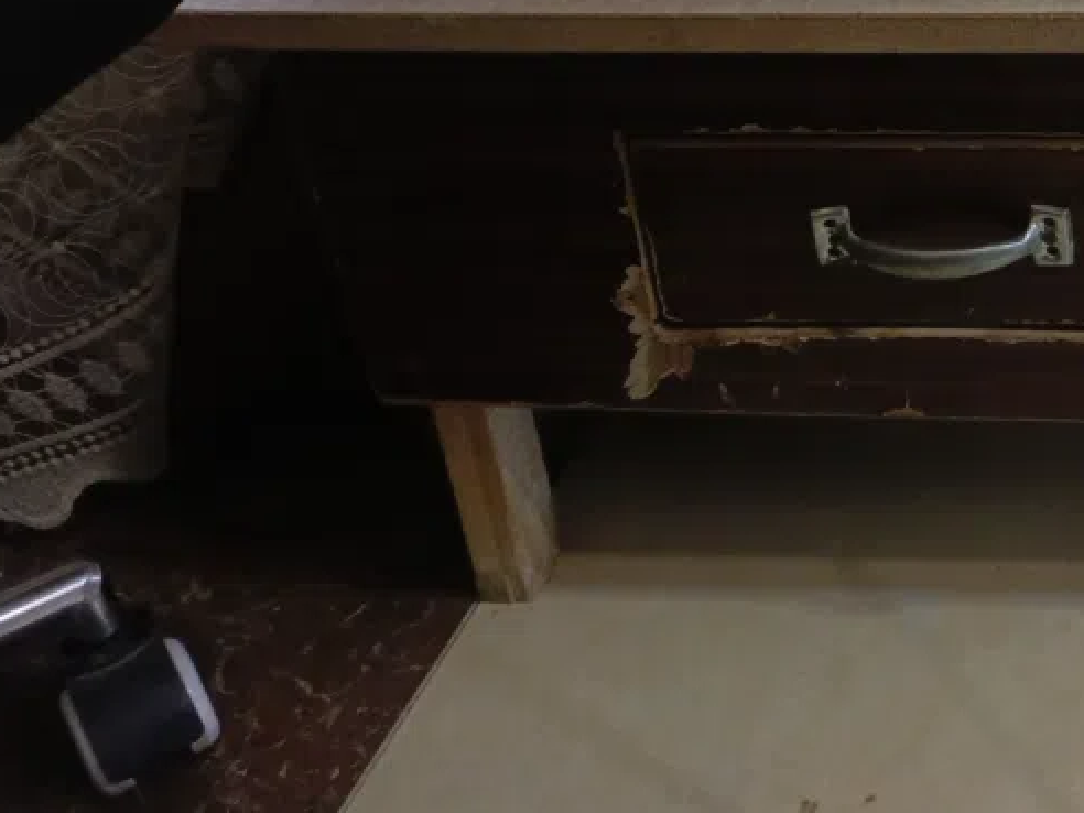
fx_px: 1628
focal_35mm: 52
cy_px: 73
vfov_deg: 27.0
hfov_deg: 33.5
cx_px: 1097
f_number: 1.69
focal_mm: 4.76
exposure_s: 1/33.3
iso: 1018
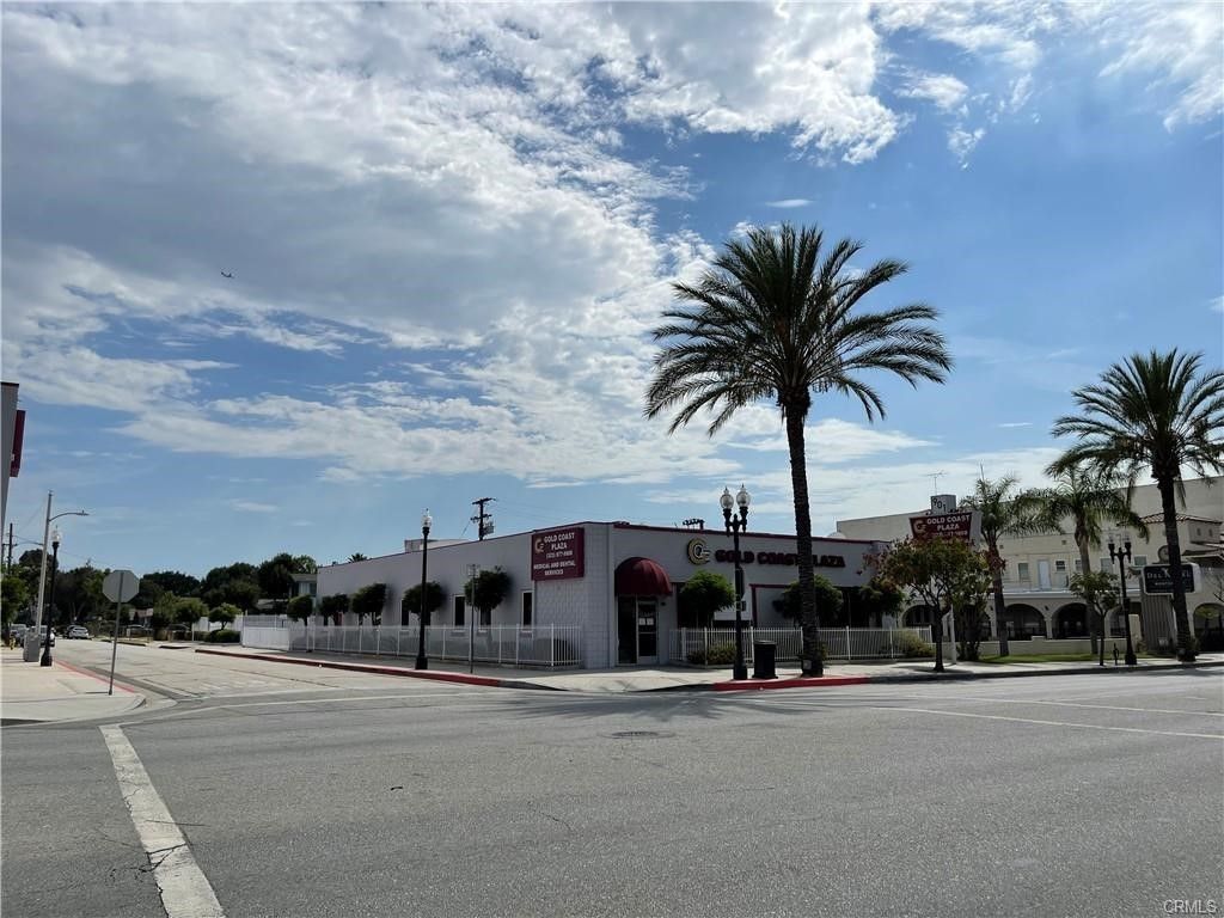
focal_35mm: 26
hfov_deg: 67.3
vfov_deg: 53.1
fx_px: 919
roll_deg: +0.0
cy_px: 459
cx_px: 612
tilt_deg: +9.5
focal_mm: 5.1
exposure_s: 1/12048
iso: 32
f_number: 1.6
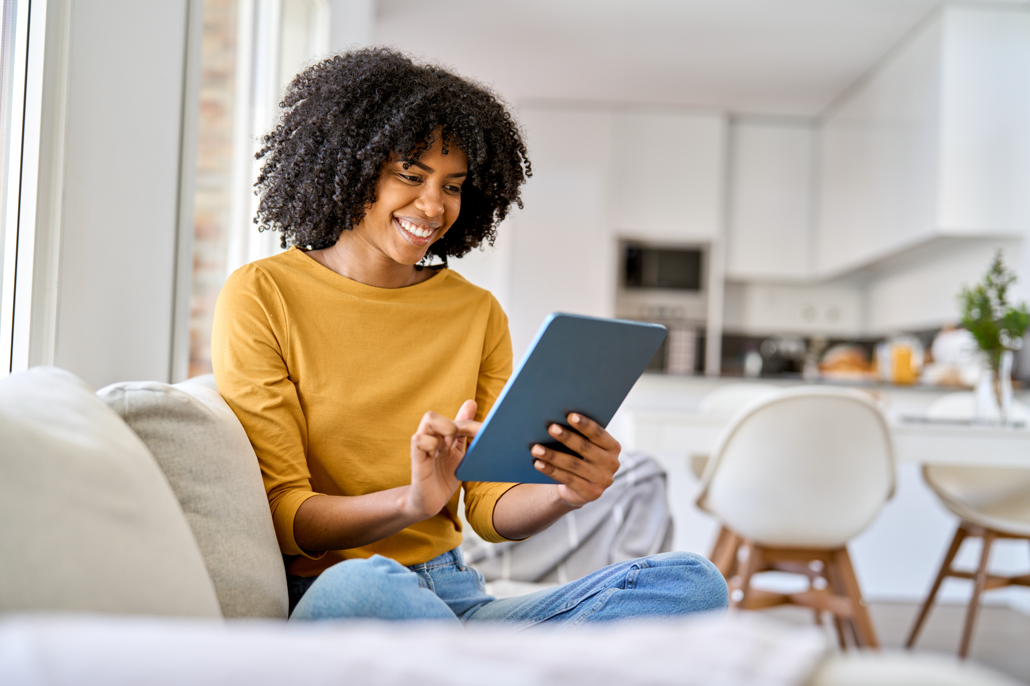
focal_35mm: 50
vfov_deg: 27.0
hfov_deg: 39.6
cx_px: 515
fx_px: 1431
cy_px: 343
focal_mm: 50
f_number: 1.8
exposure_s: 1/320
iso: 250
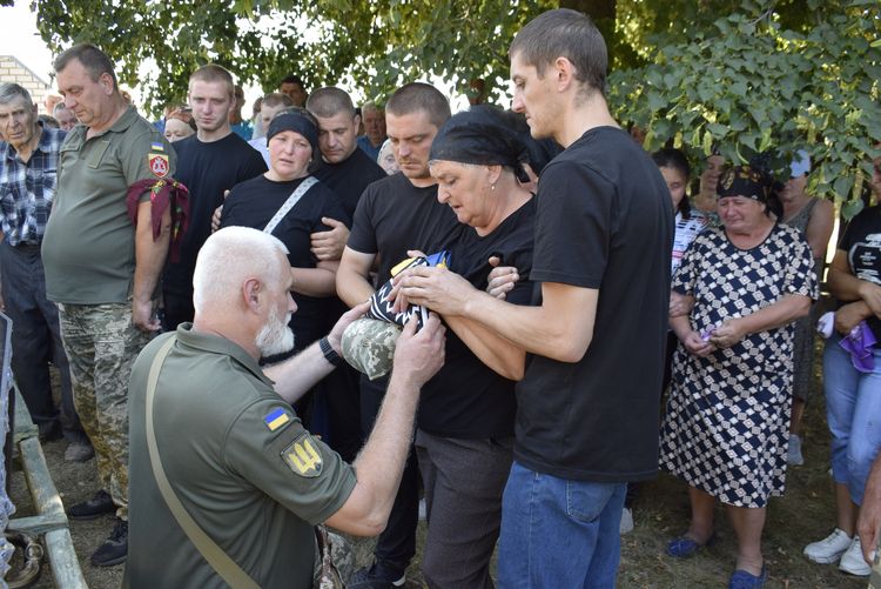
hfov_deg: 59.5
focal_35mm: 32
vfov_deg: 41.8
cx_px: 440
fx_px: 771
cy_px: 294
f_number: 5.6
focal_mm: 21
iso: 400
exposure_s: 1/125
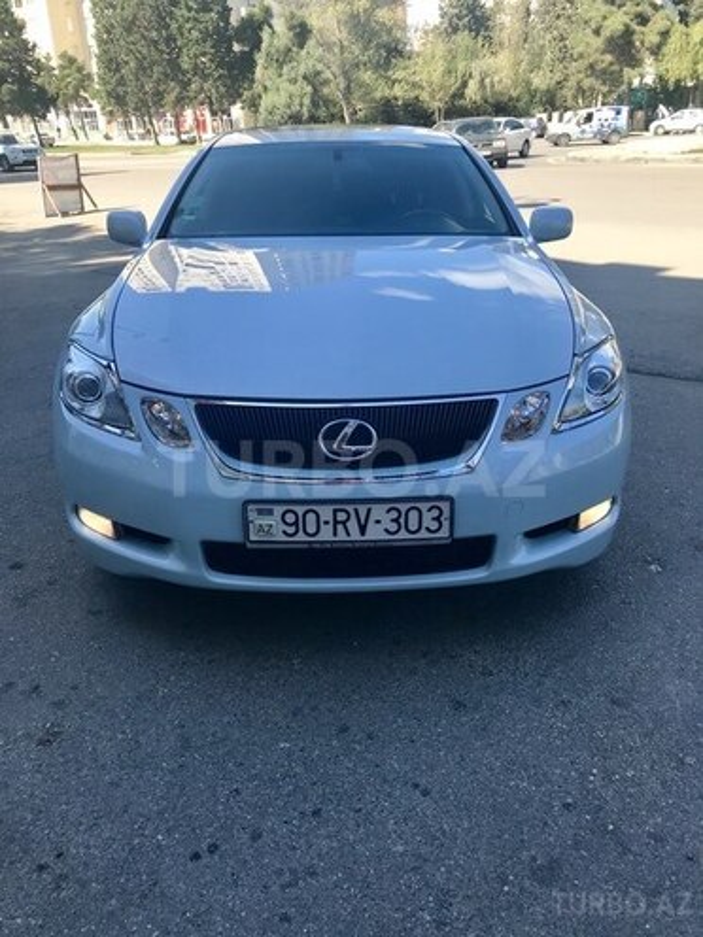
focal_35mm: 28
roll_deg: +1.8
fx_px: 758
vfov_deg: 63.4
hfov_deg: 49.7
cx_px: 352
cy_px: 468
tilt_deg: -24.2
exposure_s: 1/674
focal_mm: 3.99
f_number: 1.8
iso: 20
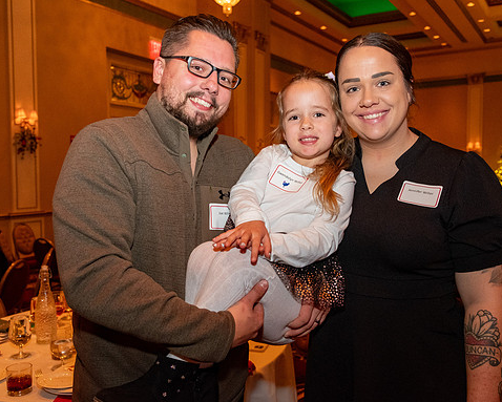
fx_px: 491
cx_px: 242
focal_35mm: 33
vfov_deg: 44.6
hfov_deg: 54.2
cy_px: 202
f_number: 2.8
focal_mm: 19.6
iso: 2500
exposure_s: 1/125
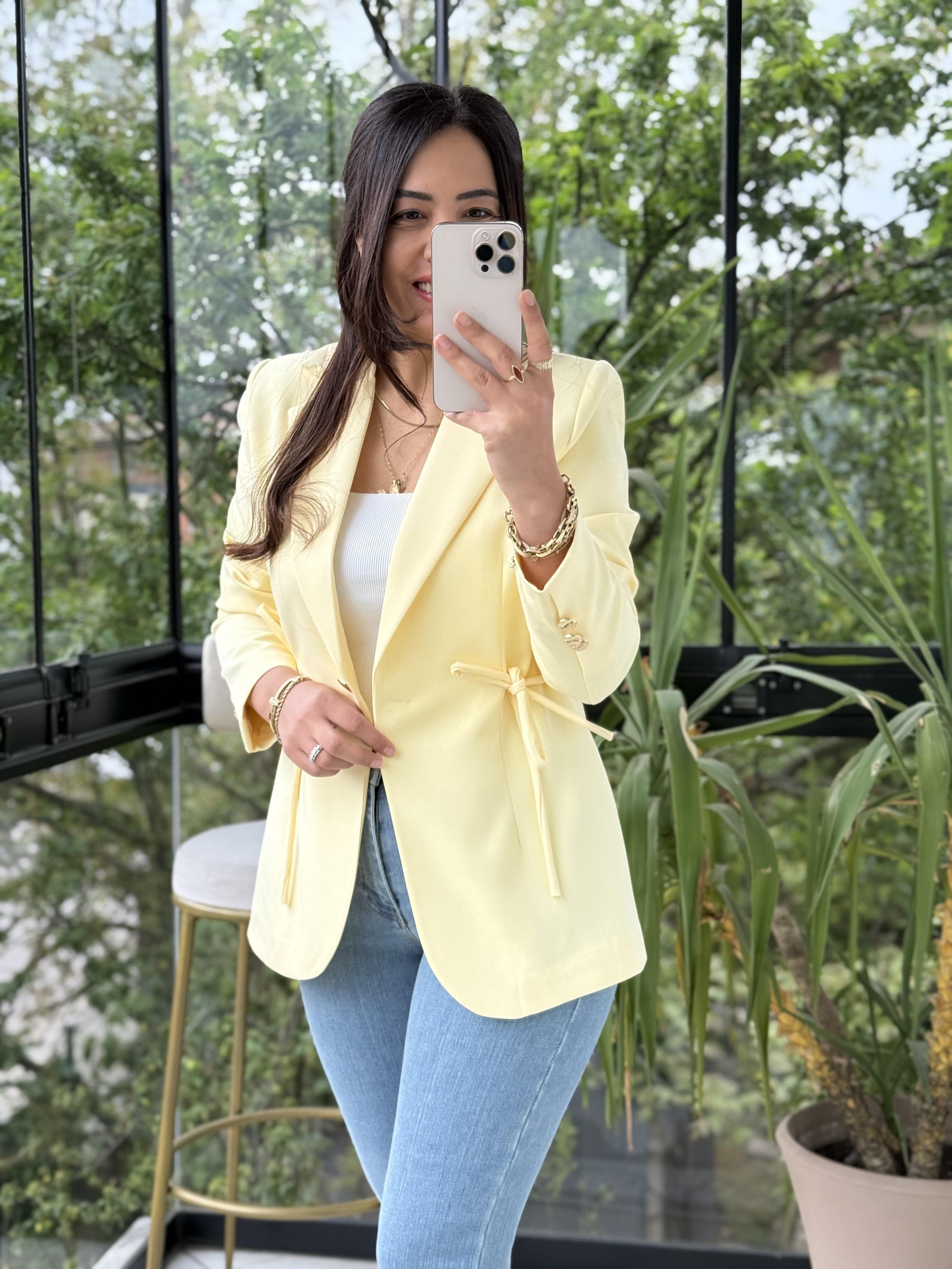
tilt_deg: -19.9
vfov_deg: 39.7
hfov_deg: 30.3
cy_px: 634
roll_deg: -0.1
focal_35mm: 48
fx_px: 1760
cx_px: 476
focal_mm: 6.76
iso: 100
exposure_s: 1/534
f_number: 1.78
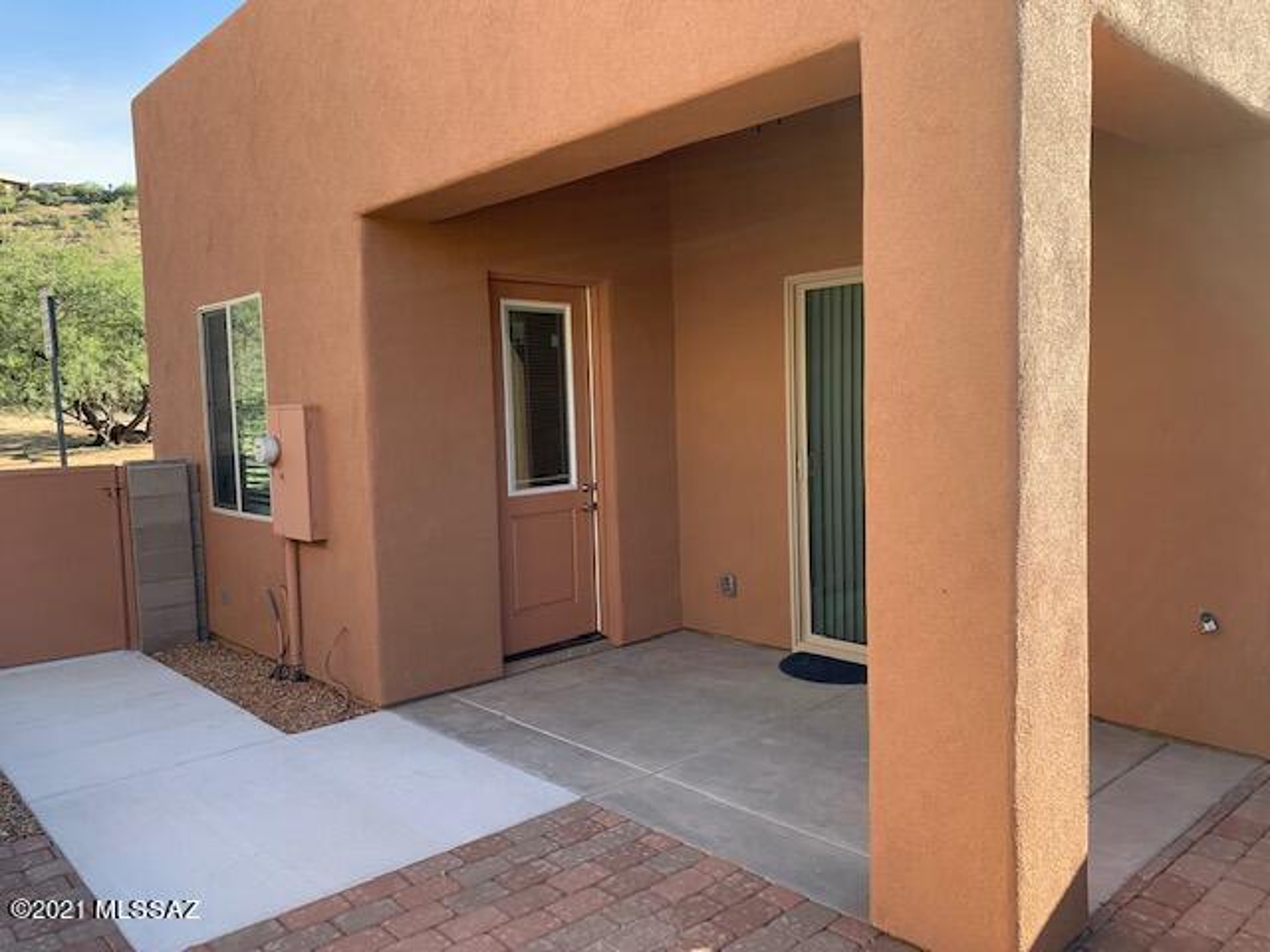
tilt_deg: -5.4
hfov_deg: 67.3
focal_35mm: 26
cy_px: 476
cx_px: 635
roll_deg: +0.9
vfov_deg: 53.1
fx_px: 954
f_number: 1.8
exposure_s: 1/268
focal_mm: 4.25
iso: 25
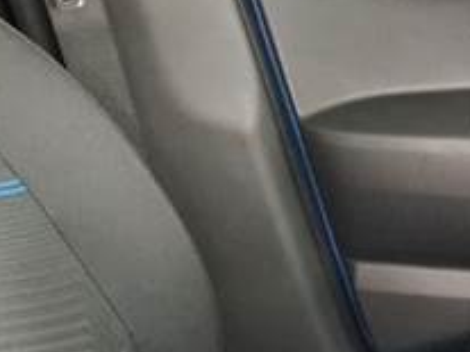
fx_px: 1791
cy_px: 710
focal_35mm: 132
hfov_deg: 14.1
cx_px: 668
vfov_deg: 10.3
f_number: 1.8
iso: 640
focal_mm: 5.54
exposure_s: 1/25
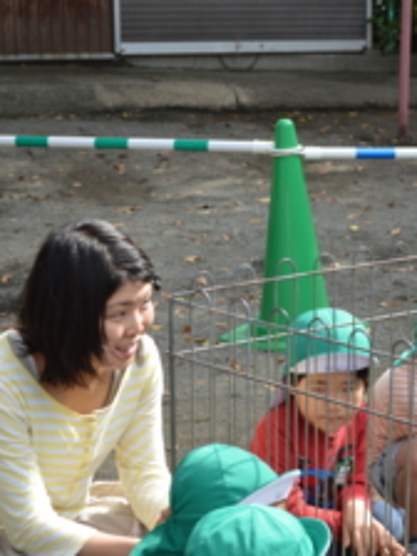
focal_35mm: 108
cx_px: 479
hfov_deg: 13.4
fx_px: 1735
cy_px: 305
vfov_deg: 18.2
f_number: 5.6
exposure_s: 1/125
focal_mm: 42
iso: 100
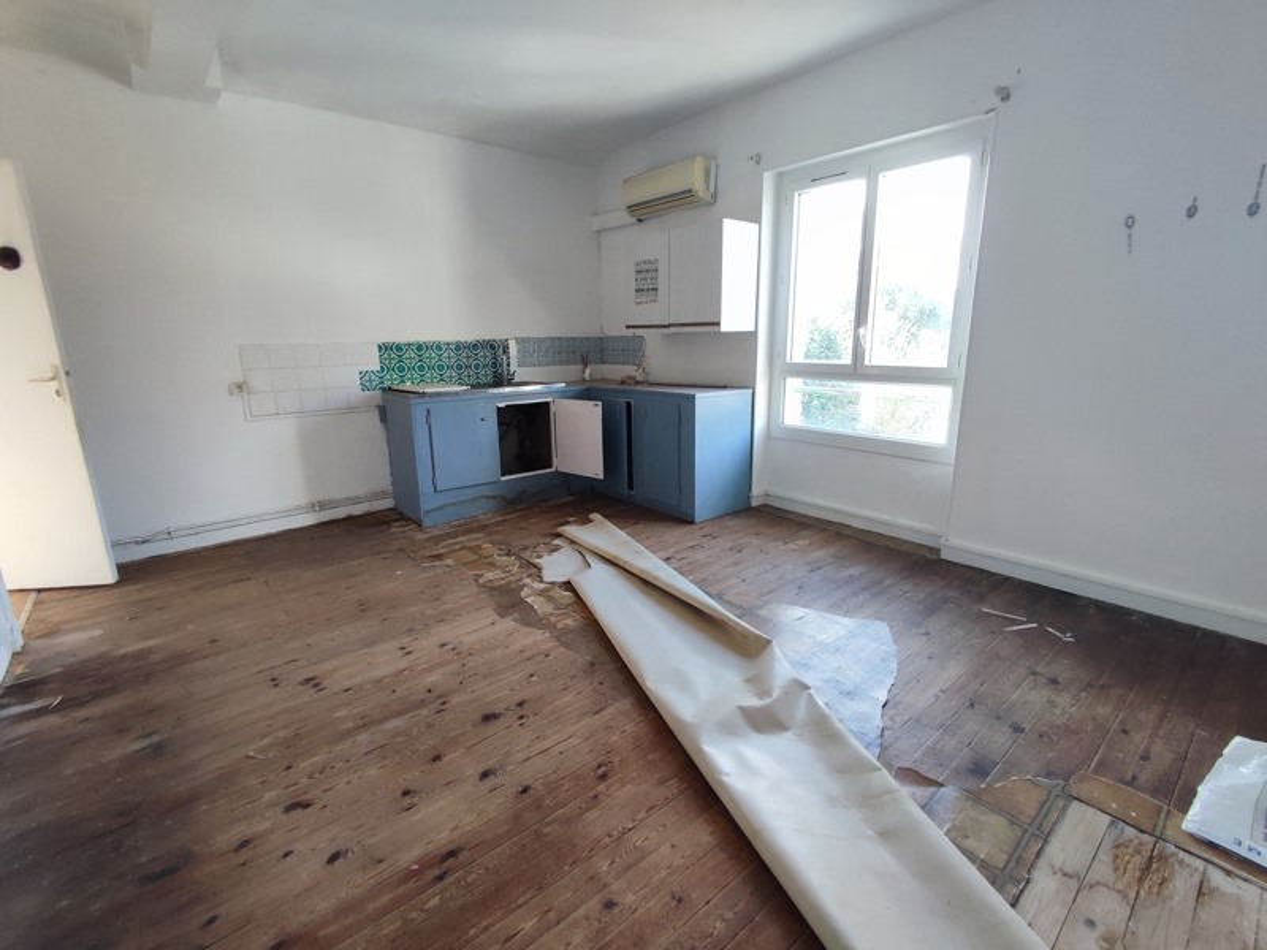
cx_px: 634
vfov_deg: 78.1
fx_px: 586
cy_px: 475
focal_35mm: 16
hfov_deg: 94.5
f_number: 2.2
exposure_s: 1/100
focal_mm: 1.65
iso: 234
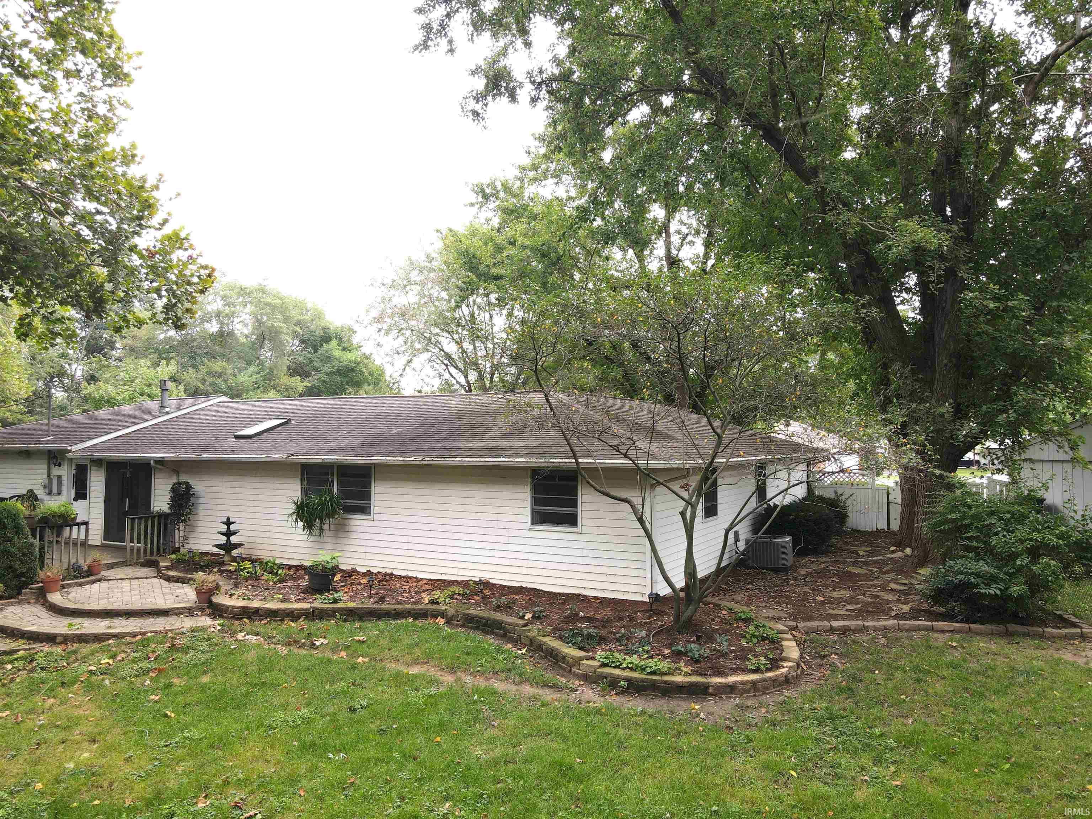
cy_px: 410
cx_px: 546
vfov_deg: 56.8
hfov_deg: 71.6
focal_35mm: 24
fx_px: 757
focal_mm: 4.5
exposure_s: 1/30
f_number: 2.8
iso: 100
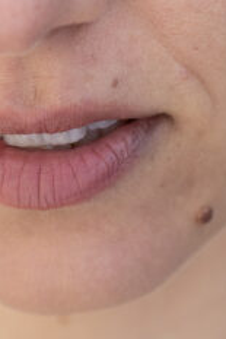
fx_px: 3968
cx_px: 128
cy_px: 23
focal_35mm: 422
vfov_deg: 4.9
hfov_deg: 3.3
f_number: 2.8
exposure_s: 1/2000
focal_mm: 85
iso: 400
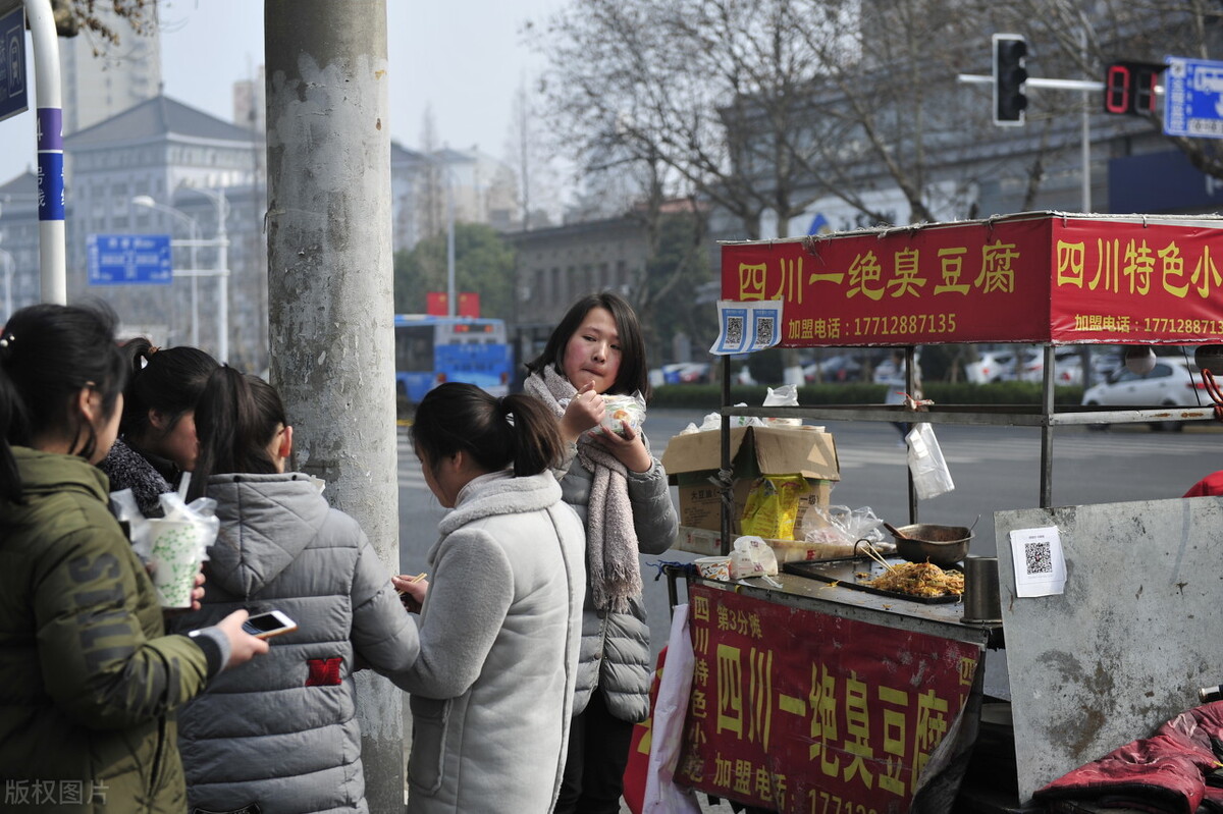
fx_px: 2377
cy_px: 407
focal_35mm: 70
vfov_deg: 19.4
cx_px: 612
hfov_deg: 28.9
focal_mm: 70
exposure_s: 1/1600
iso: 200
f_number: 4.5
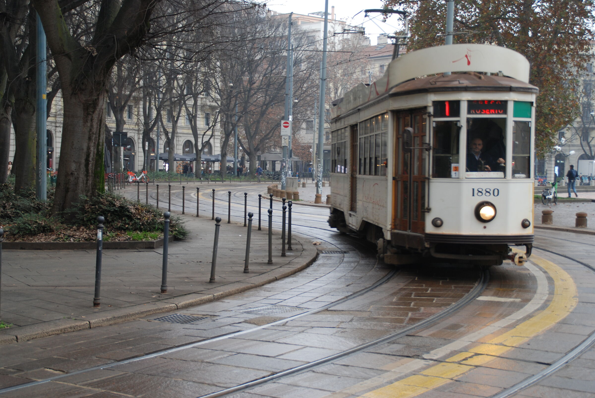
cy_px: 199
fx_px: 943
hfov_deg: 35.0
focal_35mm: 57
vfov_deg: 23.8
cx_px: 298
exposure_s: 1/30
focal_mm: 38
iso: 200
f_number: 4.5
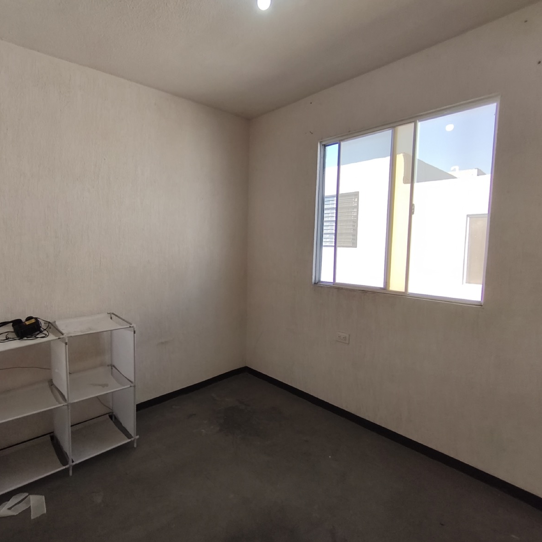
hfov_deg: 80.1
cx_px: 226
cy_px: 268
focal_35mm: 18
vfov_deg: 80.7
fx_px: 319
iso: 50
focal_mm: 1.65
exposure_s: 1/251
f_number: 2.2
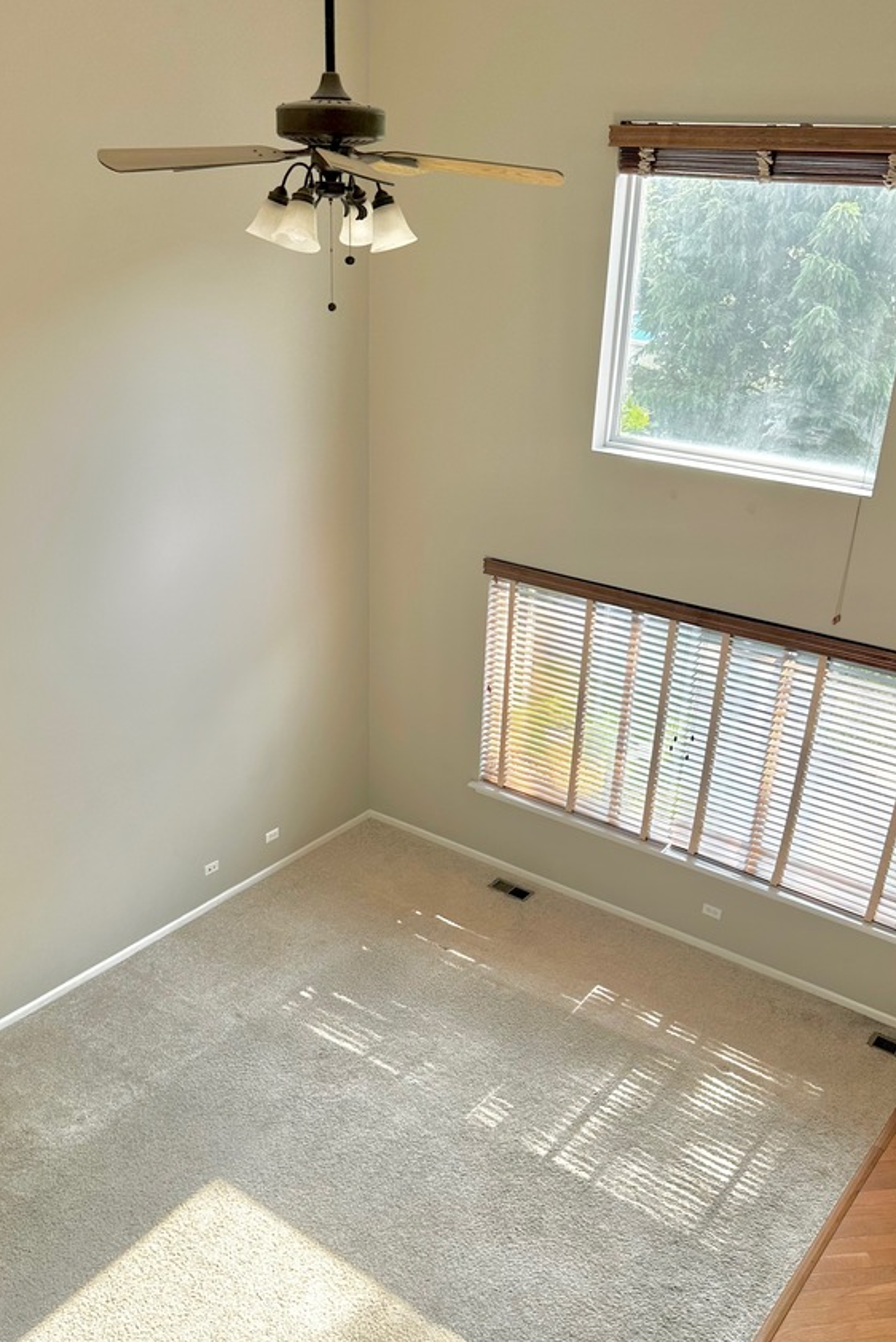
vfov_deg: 58.1
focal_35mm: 32
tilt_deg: -25.8
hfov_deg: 41.1
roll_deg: +0.1
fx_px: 1194
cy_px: 822
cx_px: 418
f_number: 1.78
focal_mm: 6.86
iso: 80
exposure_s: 1/305
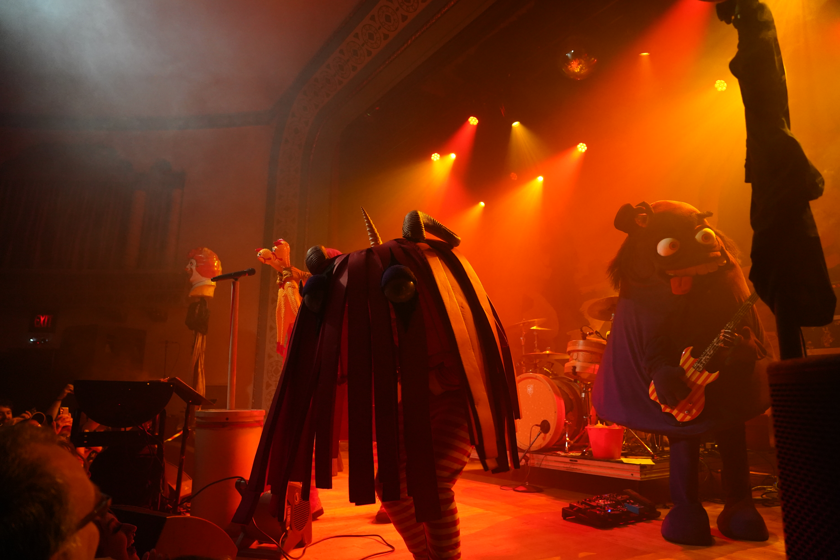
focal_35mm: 24
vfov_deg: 53.1
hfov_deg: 73.7
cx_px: 420
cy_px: 280
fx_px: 560
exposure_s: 1/160
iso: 6400
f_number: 4
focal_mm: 24
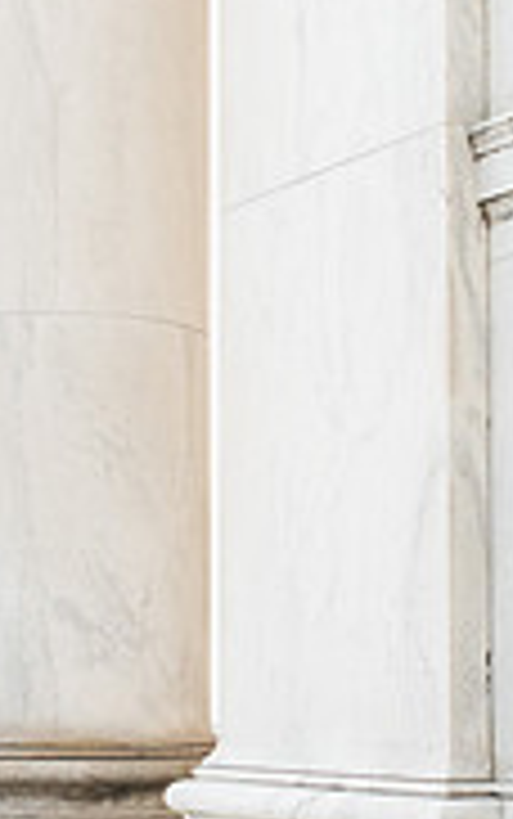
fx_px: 2032
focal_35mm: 91
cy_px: 587
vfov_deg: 22.6
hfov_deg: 14.4
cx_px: 252
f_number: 2.8
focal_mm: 24
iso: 1400
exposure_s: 1/800
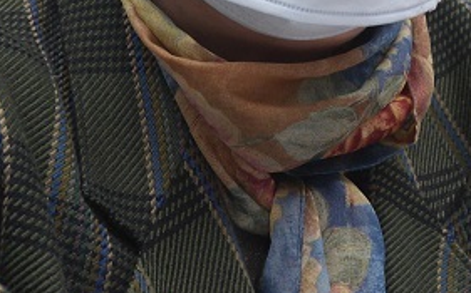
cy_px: -63
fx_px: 1975
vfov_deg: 8.4
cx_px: 298
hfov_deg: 13.6
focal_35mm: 154
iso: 800
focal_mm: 24
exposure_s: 1/160
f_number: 3.5
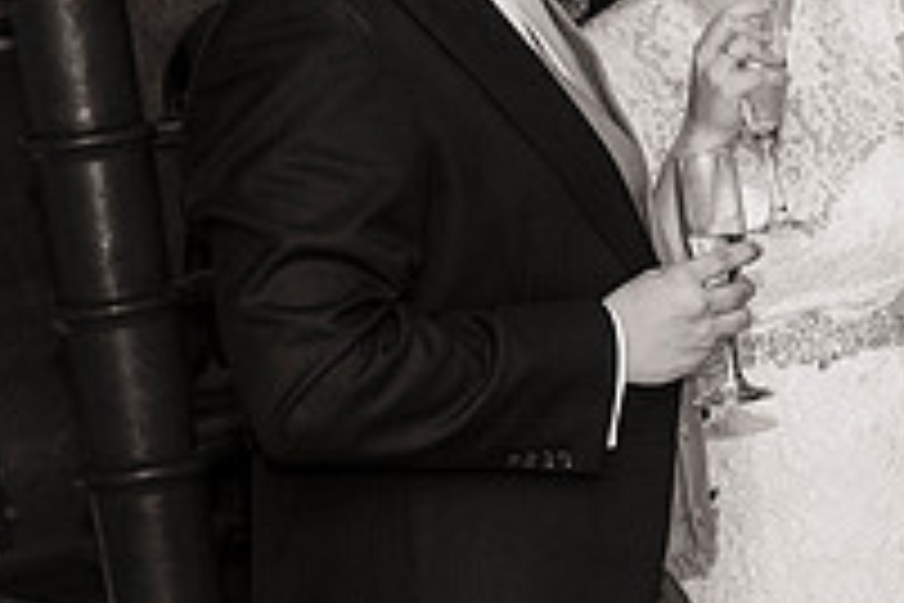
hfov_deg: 14.2
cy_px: 97
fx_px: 3616
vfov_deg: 9.5
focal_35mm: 144
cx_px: 711
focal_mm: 50
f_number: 3.2
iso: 500
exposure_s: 1/100
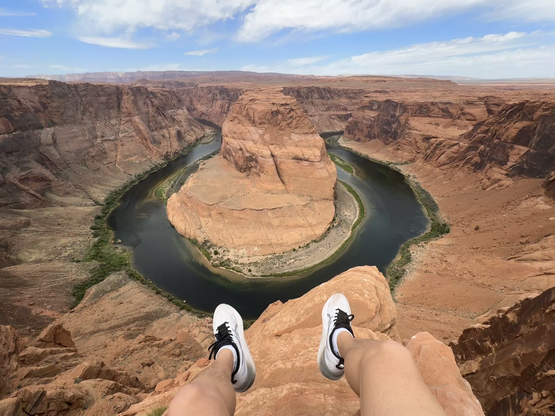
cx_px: 278
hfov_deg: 102.1
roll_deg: -0.2
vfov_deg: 85.7
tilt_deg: -24.8
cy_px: 208
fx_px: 224
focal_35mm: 14
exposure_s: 1/1637
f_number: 2.2
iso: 50
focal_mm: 2.22
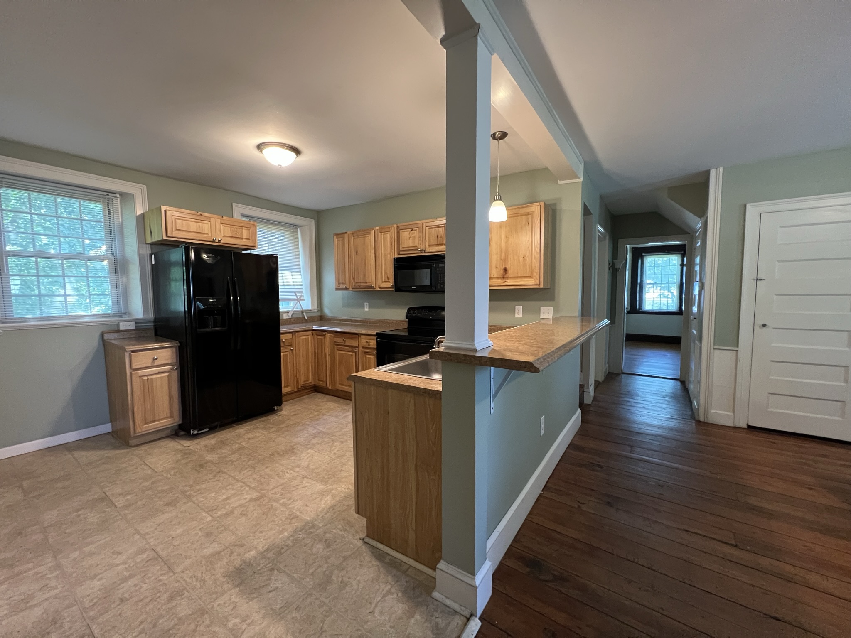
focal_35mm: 13
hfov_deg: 106.2
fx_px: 320
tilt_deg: -5.0
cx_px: 426
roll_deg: +0.4
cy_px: 319
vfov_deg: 89.9
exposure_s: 1/60
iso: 500
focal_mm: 1.57
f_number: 1.8
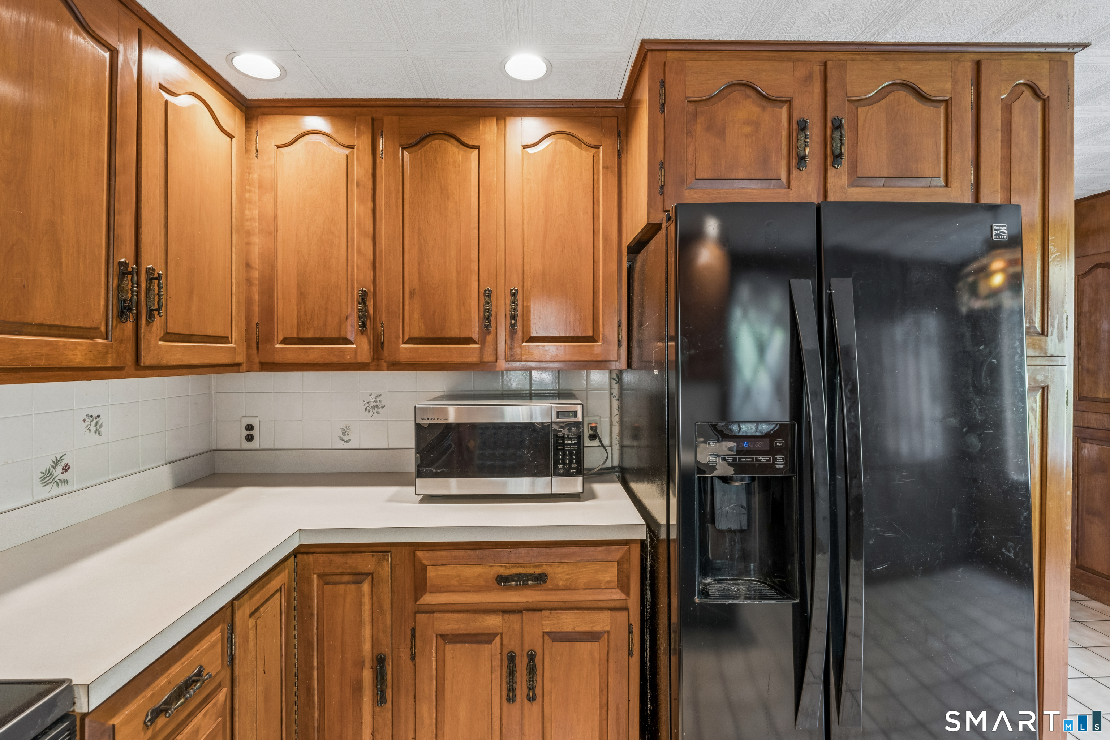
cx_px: 555
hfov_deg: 96.7
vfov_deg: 73.7
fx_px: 493
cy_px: 370
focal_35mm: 16
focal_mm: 16
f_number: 13
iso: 400
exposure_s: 1.6
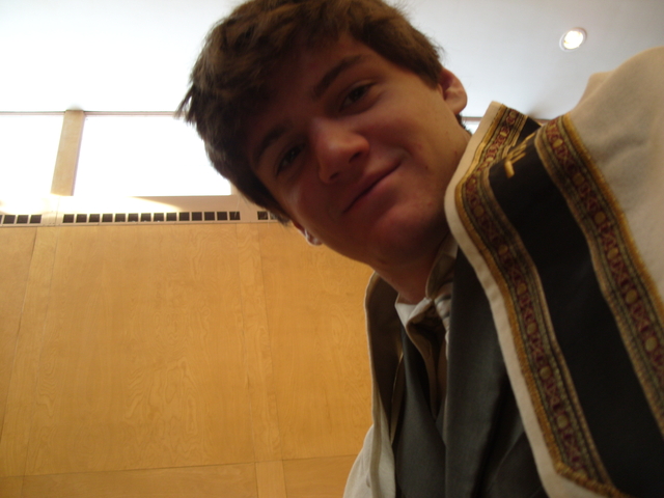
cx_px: 332
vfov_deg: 40.7
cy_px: 249
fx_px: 671
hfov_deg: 52.6
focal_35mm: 35
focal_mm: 7.8
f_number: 2.8
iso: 80
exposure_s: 1/45
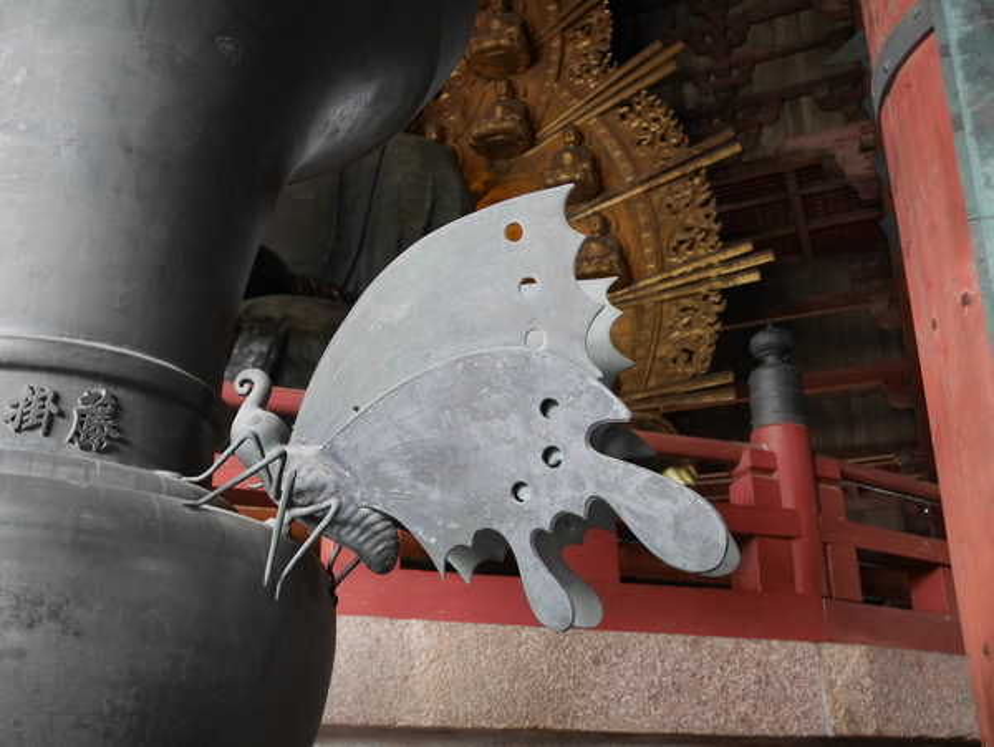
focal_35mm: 36
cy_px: 374
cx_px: 497
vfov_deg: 39.7
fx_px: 1035
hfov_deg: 51.3
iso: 1600
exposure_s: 1/60
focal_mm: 18
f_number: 4.2
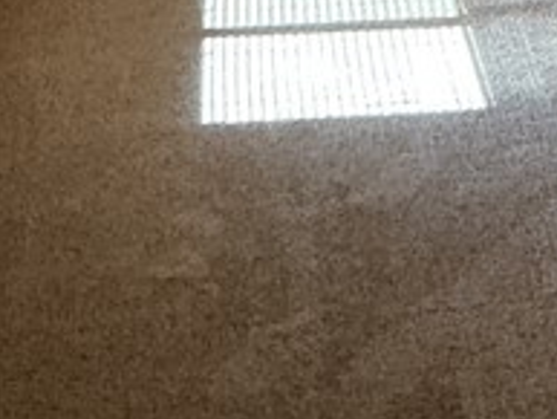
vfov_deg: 8.8
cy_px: -572
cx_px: 1010
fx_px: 2480
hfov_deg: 11.8
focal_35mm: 154
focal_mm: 3
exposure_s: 1/60
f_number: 1.8
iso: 125
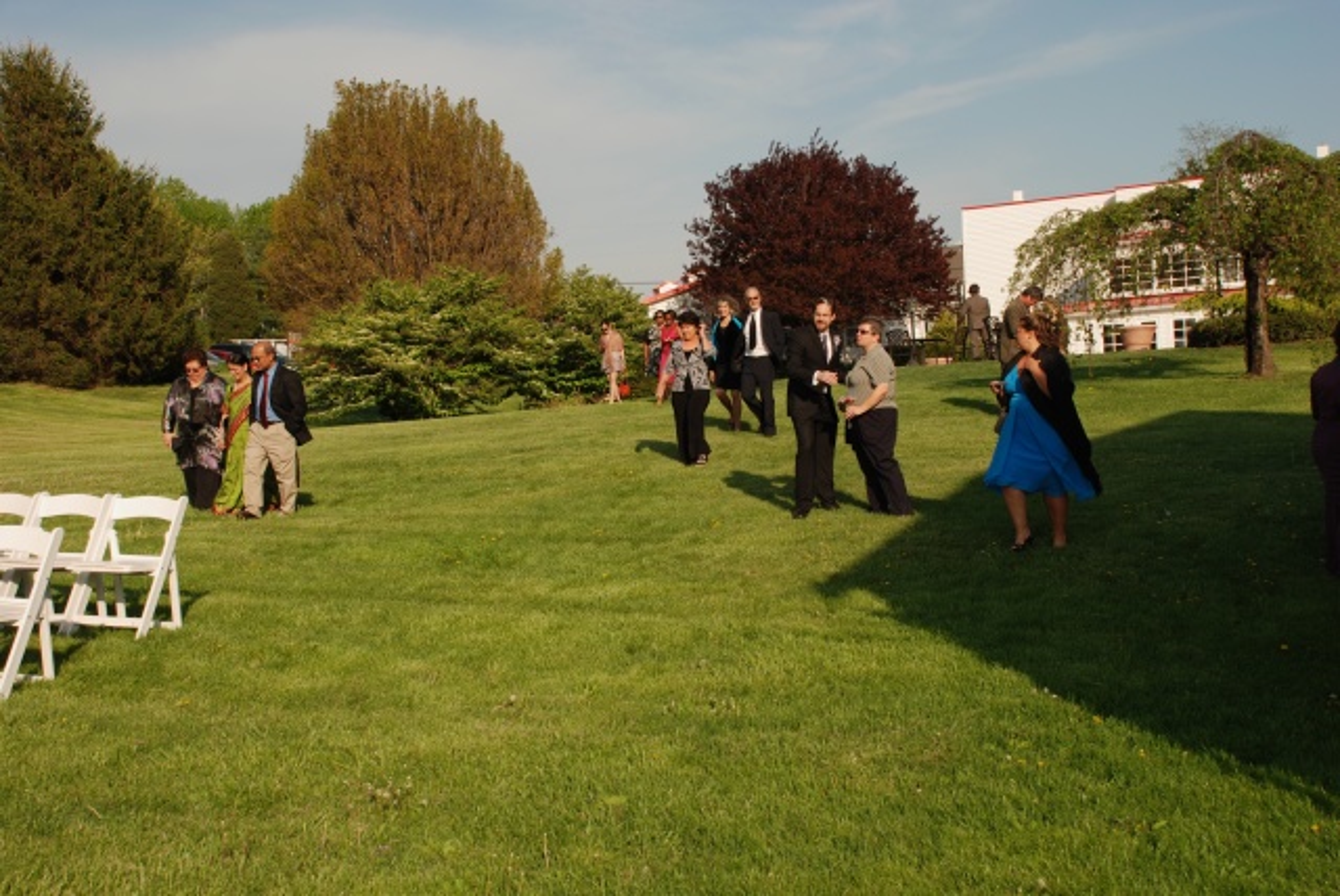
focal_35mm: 46
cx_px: 670
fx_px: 1732
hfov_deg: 42.3
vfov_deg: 29.0
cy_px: 448
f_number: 8
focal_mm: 31
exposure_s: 1/200
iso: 100
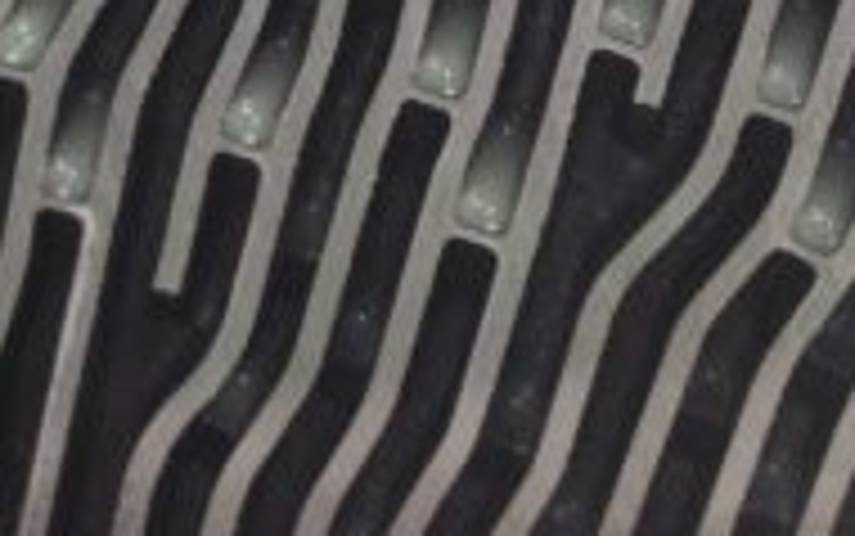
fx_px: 3194
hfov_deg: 15.2
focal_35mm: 137
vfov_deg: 9.3
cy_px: -293
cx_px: 576
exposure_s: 1/269
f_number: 2
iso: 4000
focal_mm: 6.98
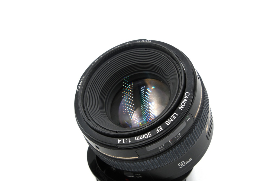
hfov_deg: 24.5
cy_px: 90
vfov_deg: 16.5
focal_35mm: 83
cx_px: 136
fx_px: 625
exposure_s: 1/125
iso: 800
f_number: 14
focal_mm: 55
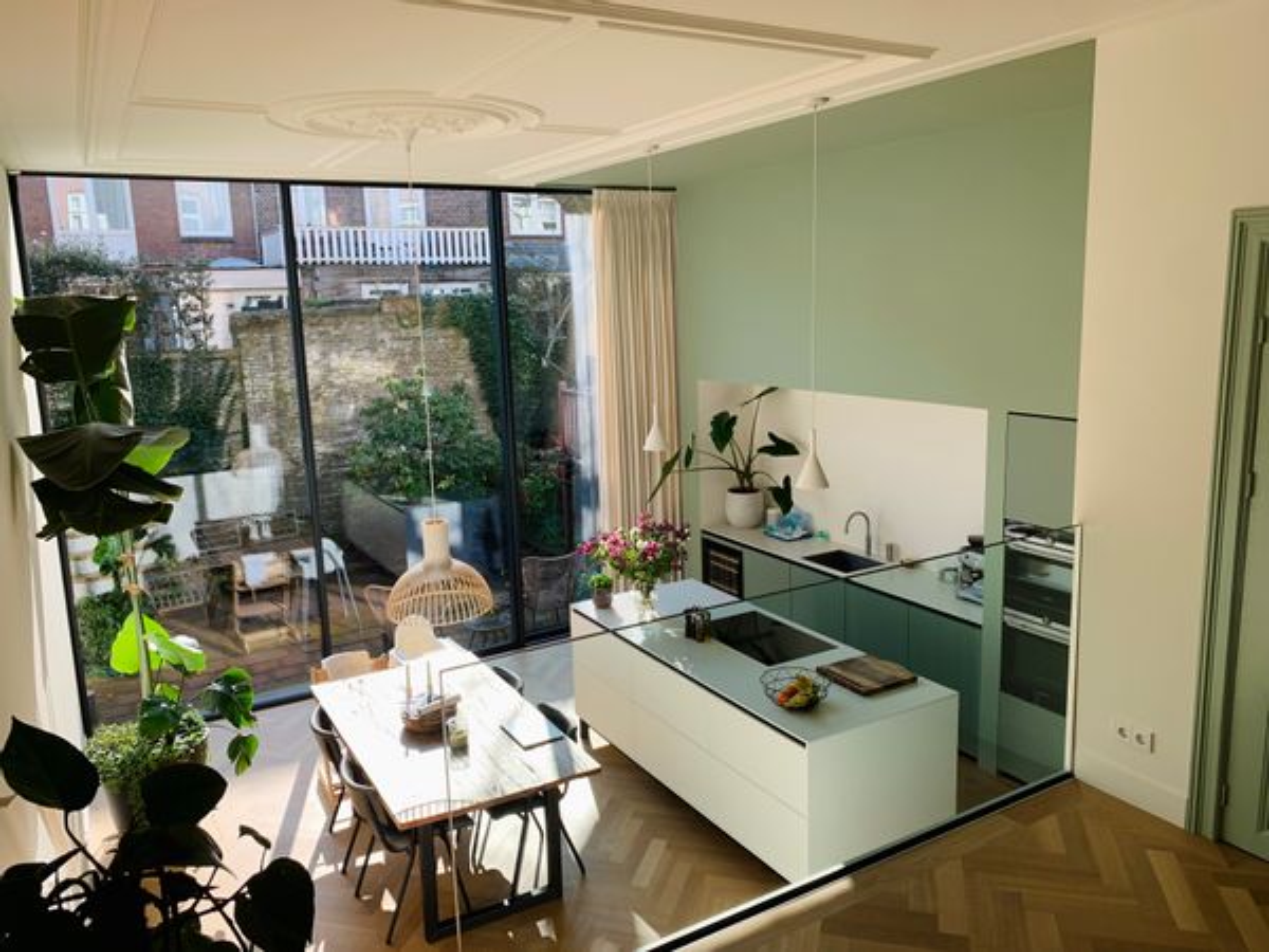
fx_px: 953
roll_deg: +0.8
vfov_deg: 53.1
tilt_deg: -10.1
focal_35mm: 26
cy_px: 476
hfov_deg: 67.3
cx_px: 634
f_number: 1.8
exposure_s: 1/354
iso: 25
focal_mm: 4.25
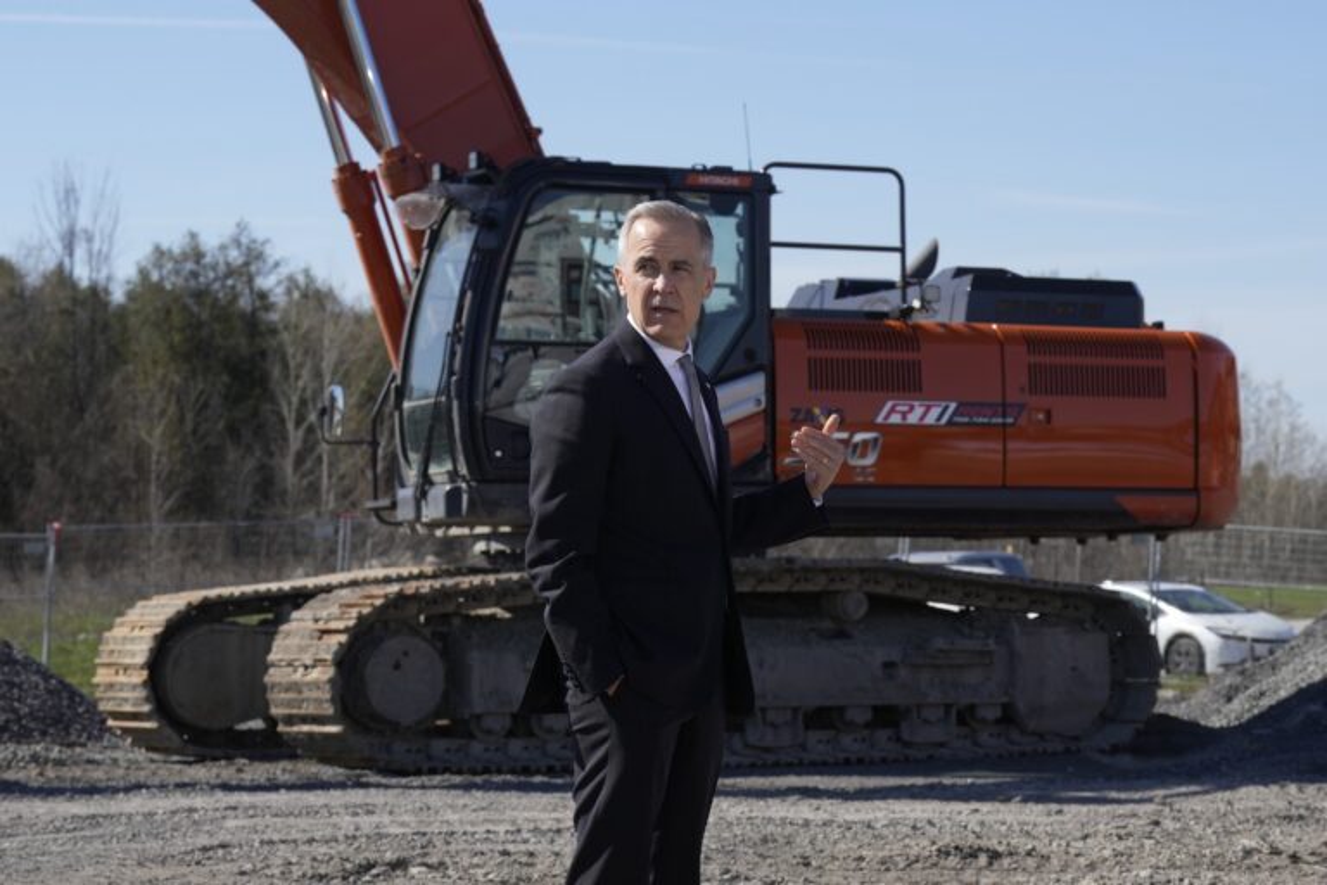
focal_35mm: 74
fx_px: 2728
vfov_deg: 18.4
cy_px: 442
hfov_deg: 27.3
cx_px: 664
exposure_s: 1/1000
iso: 320
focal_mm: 74
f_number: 7.1
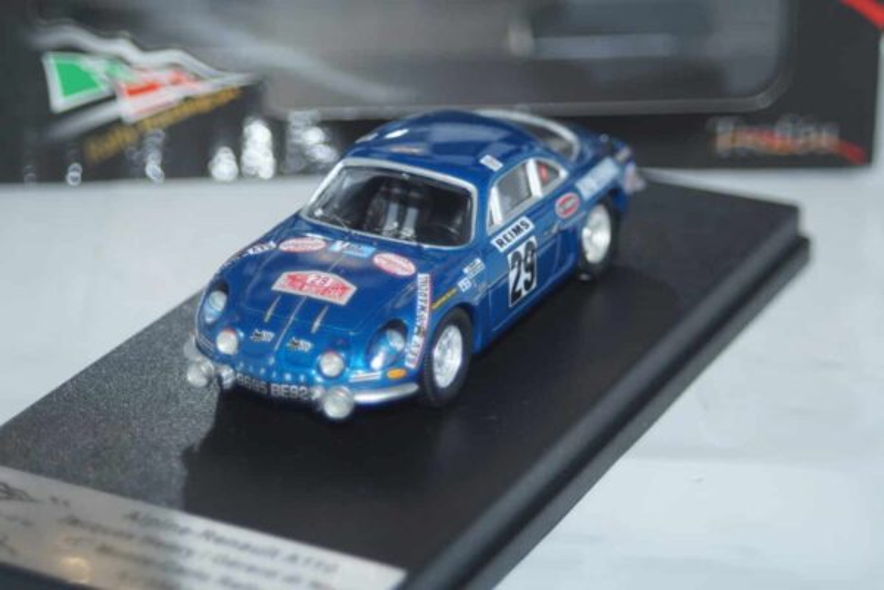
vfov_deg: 11.4
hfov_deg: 17.1
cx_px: 442
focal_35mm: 120
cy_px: 295
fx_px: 2946
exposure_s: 1/125
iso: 500
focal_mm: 80
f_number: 5.6
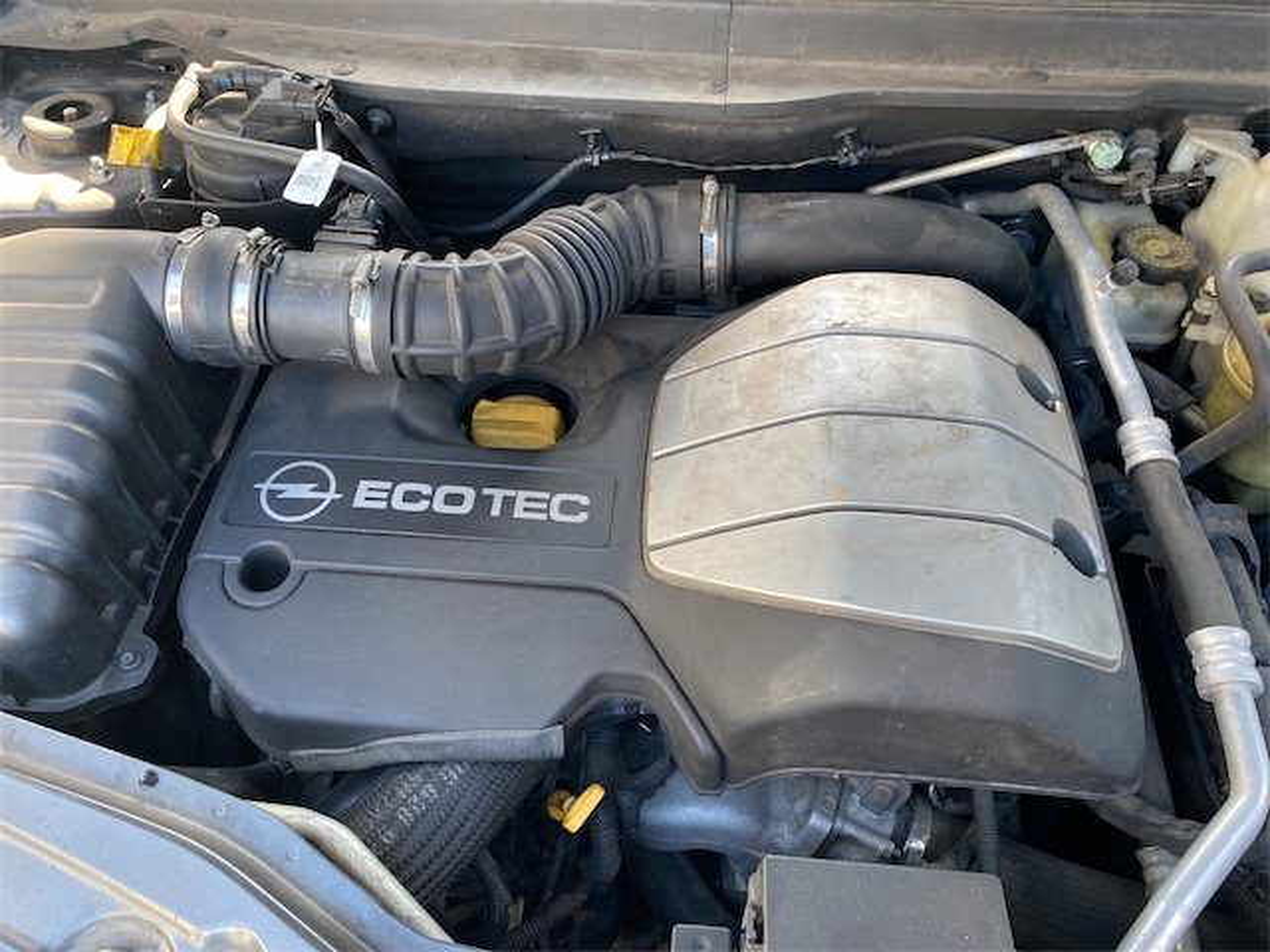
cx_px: 635
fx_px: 954
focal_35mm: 26
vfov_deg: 53.1
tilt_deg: -51.5
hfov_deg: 67.3
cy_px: 476
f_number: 1.8
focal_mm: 4.25
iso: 125
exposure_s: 1/117
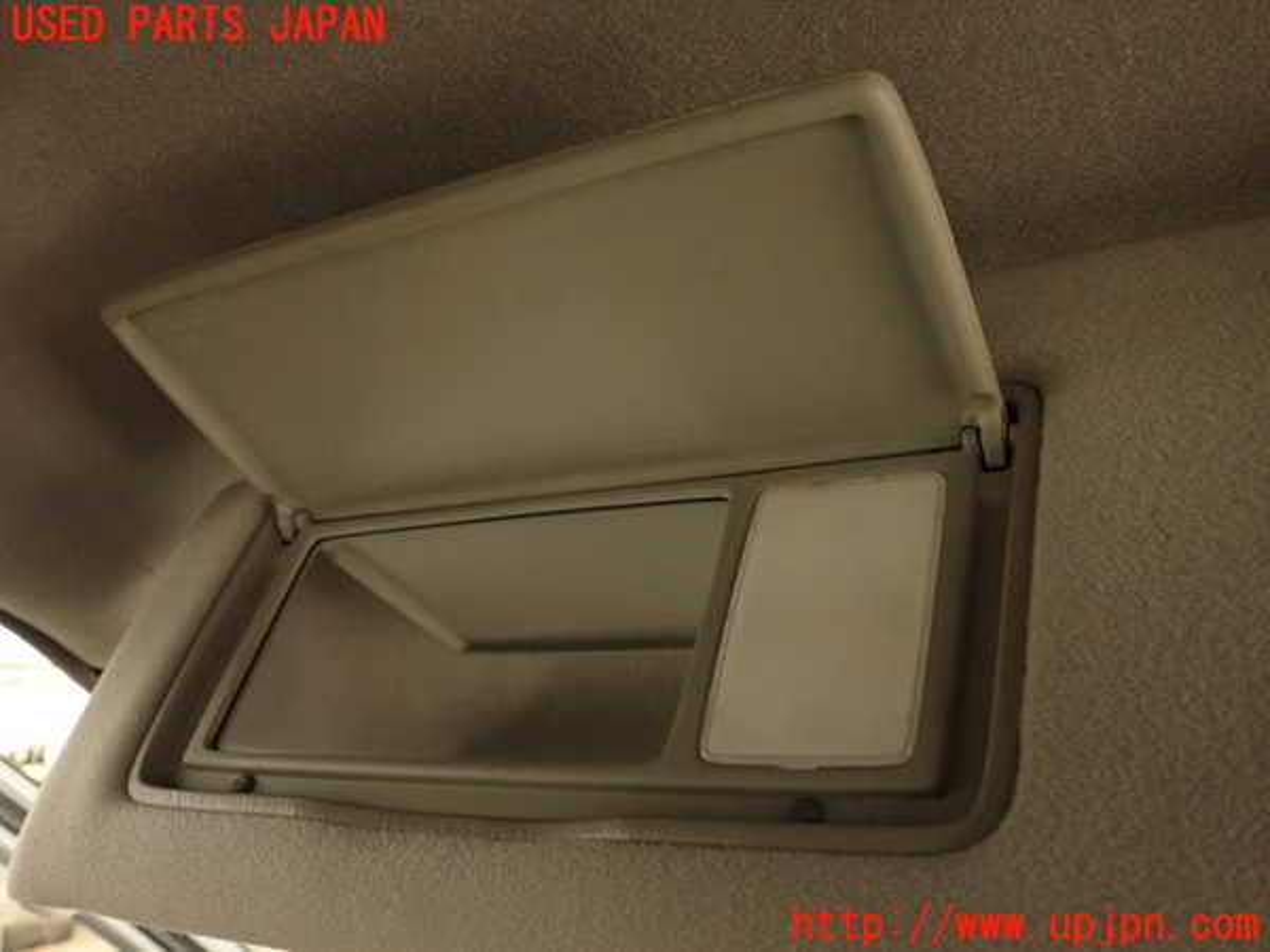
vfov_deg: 46.8
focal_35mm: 30
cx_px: 635
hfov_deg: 60.0
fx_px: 1101
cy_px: 476
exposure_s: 1/30
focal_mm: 5.4
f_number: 2.3
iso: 640
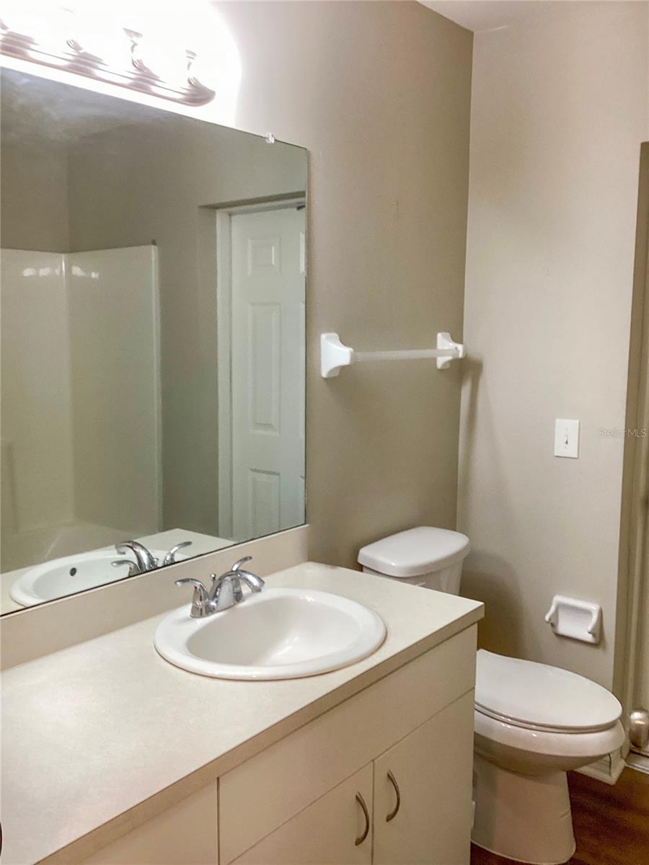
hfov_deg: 45.4
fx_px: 775
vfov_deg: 58.4
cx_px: 324
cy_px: 432
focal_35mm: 31
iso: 125
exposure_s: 1/50
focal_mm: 3.3
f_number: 2.4
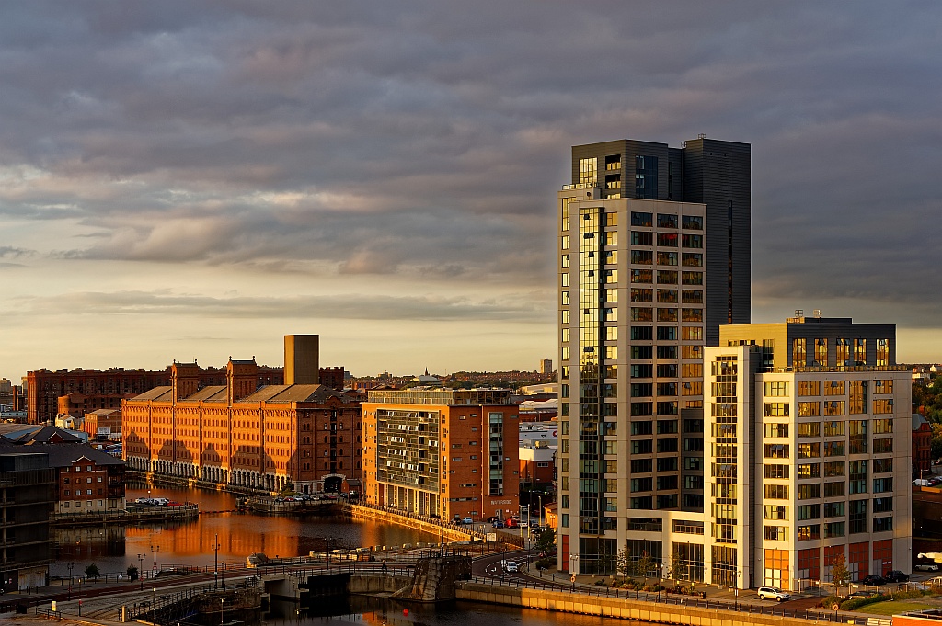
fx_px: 1830
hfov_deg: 28.9
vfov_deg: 19.4
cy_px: 313
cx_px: 471
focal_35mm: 70
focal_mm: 70
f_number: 9
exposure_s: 1/50
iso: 200
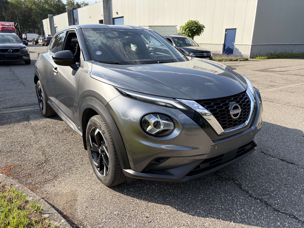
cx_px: 152
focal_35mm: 26
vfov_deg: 53.1
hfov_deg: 67.3
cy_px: 114
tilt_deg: -15.4
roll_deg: -3.5
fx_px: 228
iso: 50
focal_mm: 5.96
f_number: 1.6
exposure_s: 1/1517
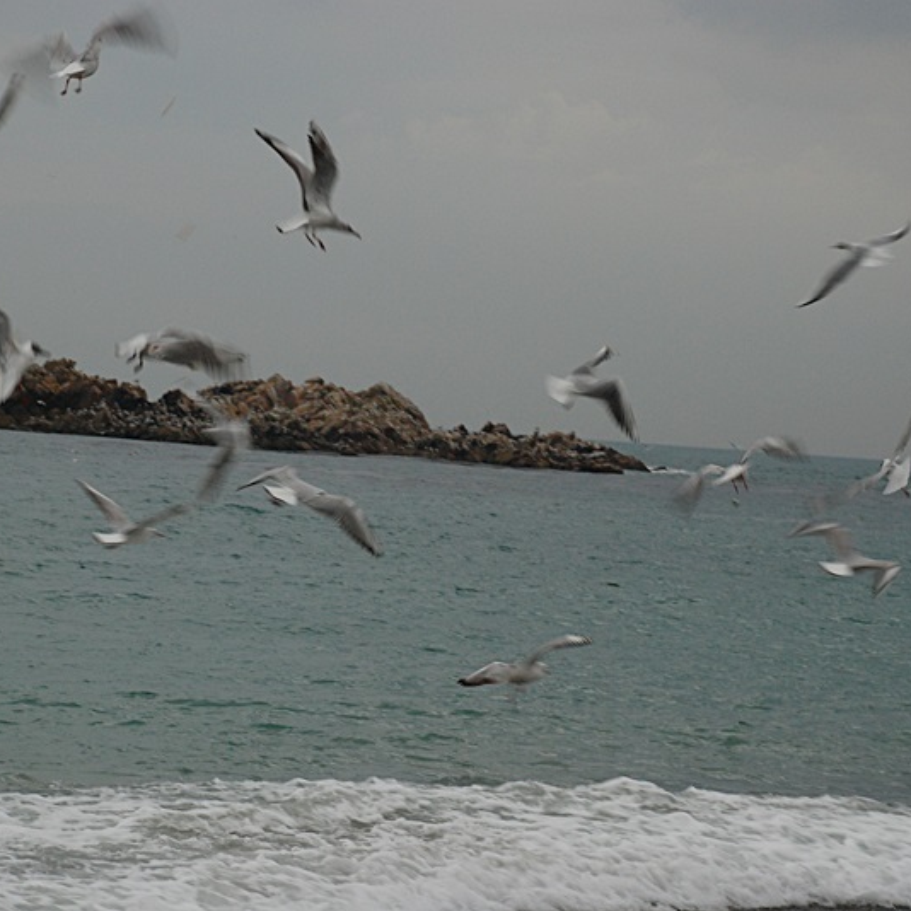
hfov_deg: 13.0
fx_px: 3990
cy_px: 456
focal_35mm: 134
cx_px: 401
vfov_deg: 13.0
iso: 400
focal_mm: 70
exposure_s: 1/60
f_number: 6.3
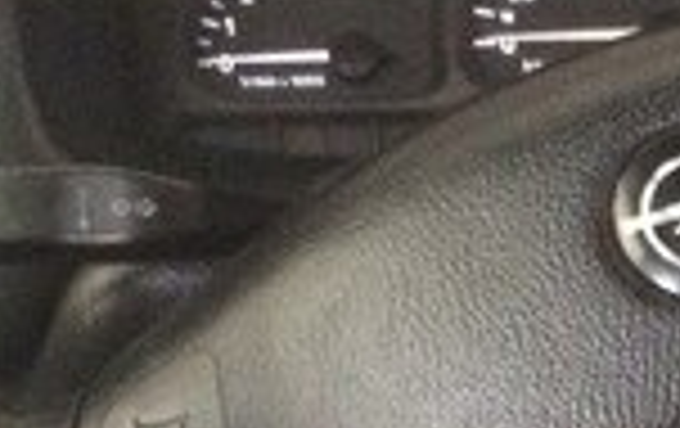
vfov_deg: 9.6
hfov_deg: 14.8
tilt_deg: -23.5
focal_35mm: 134
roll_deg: -1.5
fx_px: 2488
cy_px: 619
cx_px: 905
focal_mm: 4.15
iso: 500
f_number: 2.2
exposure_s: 1/17
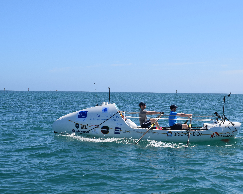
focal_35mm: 66
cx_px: 142
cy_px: 96
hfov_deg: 28.7
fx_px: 475
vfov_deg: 23.1
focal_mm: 38
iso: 200
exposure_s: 1/500
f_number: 11
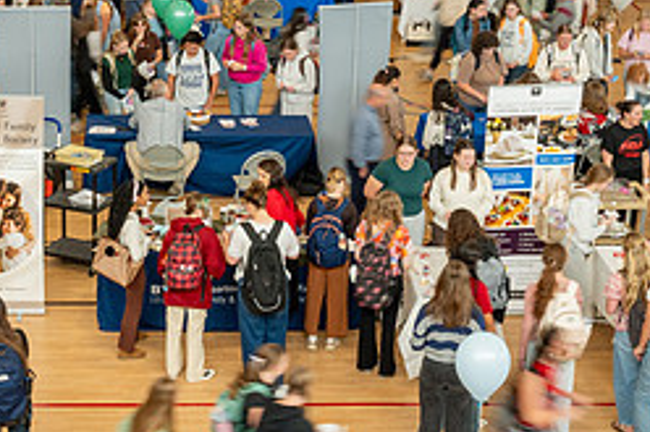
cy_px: 177
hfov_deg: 21.6
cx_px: 58
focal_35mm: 92
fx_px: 1660
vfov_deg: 14.8
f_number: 16
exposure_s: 1/8
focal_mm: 39
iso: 400
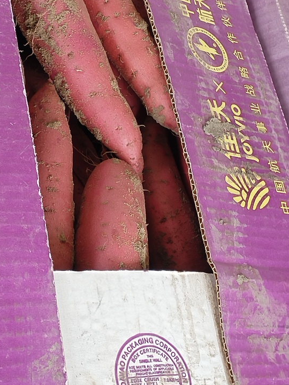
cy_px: 133
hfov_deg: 19.1
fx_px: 858
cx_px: 106
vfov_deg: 25.2
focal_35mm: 77
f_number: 1.8
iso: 136
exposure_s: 1/50
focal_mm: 4.25
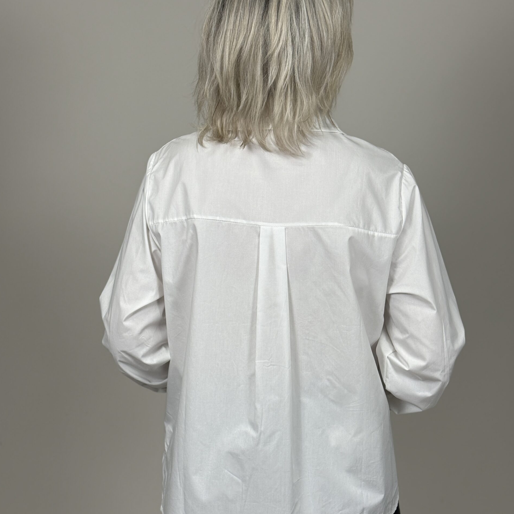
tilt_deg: -9.1
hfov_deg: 30.0
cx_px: 256
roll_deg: -0.3
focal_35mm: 57
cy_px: 265
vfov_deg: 30.0
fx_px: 958
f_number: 1.78
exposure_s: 1/198
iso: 50
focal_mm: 6.76
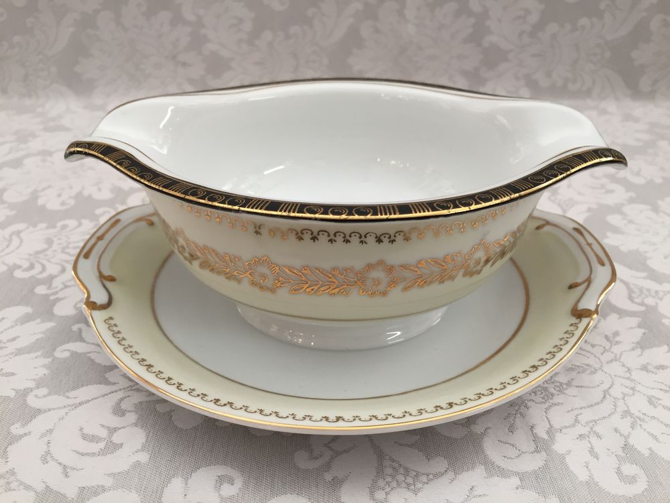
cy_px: 252
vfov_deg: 48.2
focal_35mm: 29
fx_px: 561
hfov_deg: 61.7
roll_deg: -1.2
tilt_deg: -29.2
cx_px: 335
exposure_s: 1/33
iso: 50
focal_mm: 4.15
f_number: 2.2
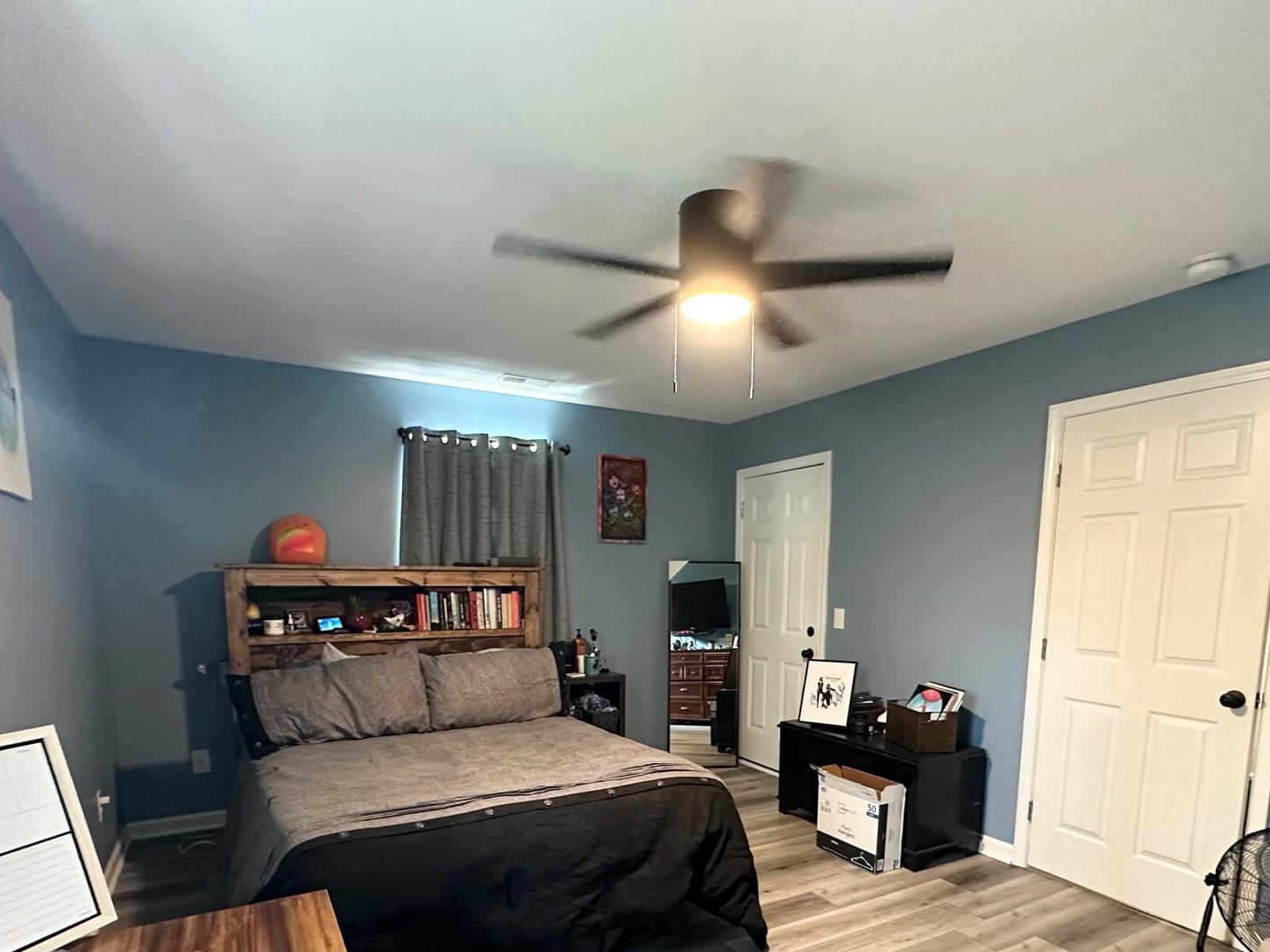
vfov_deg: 63.4
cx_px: 649
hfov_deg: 81.7
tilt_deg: -8.2
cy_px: 673
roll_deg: -0.3
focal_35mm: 20
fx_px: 734
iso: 1000
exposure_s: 1/60
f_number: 2.2
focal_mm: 2.22
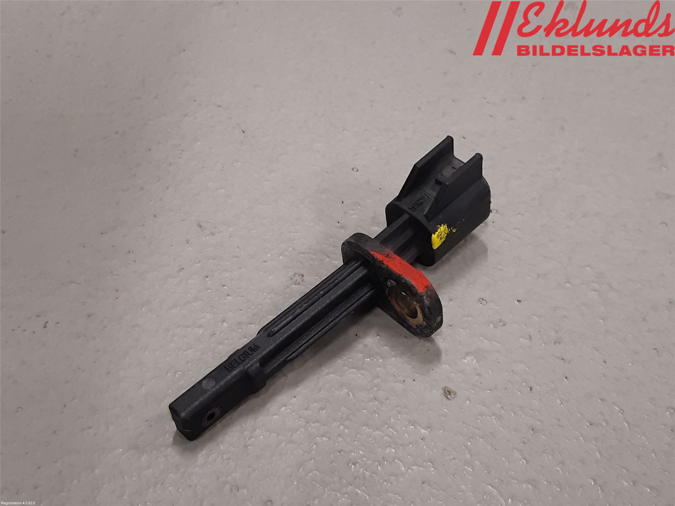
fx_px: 507
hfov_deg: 67.3
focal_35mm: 26
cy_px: 253
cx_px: 338
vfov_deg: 53.1
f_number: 1.7
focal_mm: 3.93
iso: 100
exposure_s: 1/50
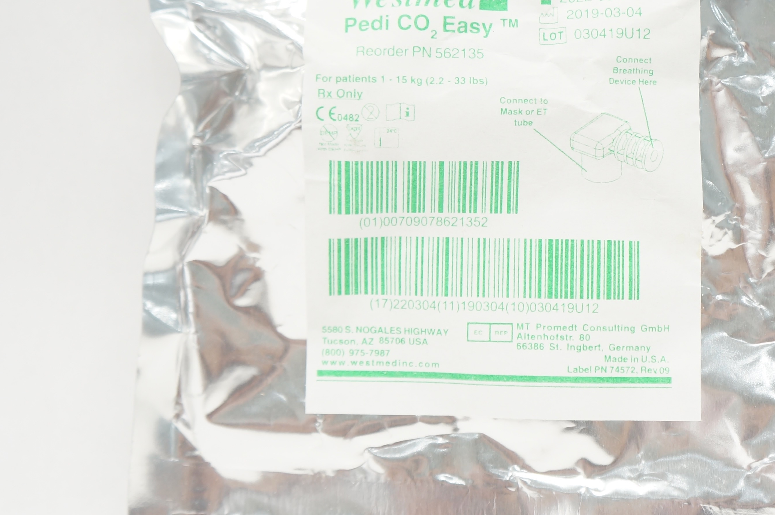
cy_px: 211
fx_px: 1482
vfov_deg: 19.7
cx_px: 539
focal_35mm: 69
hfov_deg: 29.0
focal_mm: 25
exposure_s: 1/80
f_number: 4
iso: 400
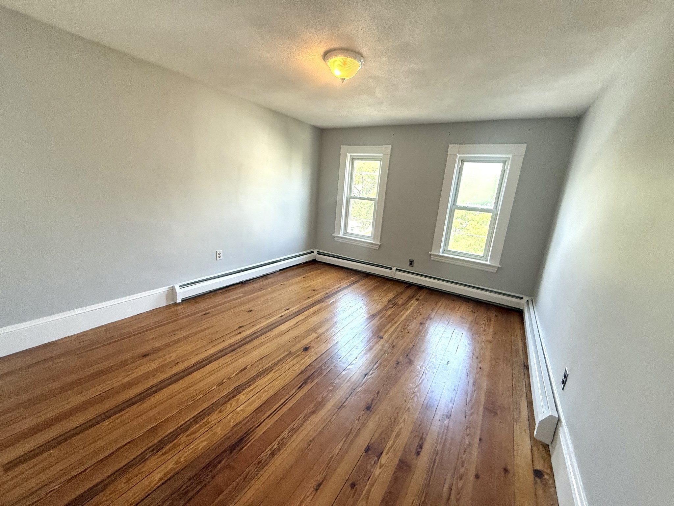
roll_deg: -5.1
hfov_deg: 102.1
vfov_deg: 85.7
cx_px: 337
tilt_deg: -14.7
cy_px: 253
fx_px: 273
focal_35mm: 14
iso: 320
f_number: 2.2
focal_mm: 2.22
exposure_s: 1/120
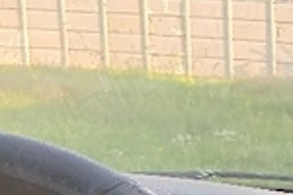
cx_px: 514
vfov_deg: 11.4
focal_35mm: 108
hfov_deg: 16.2
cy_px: 398
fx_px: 879
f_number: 1.8
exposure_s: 1/50.3
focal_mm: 3.98
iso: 50
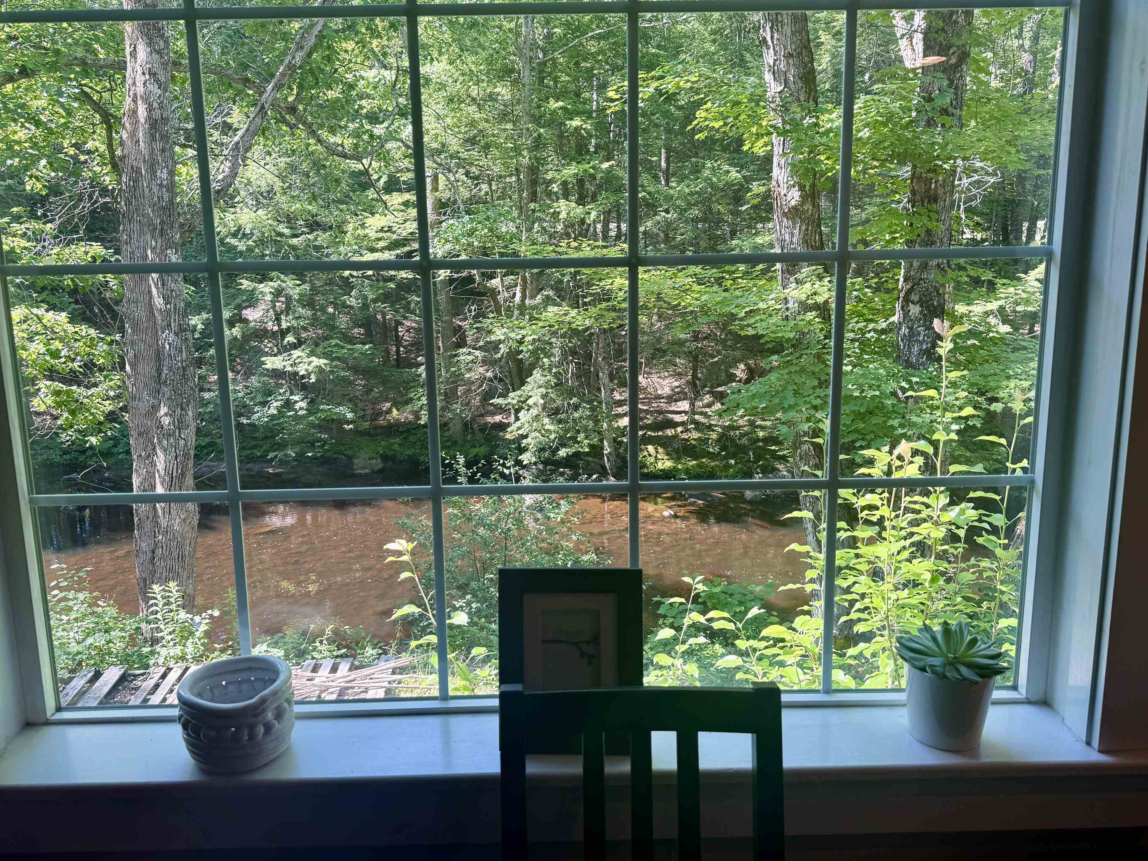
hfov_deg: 65.3
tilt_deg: -10.5
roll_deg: +0.7
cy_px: 441
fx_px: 895
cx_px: 562
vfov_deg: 51.3
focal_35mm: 27
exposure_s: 1/120
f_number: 1.78
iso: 64
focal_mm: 6.76
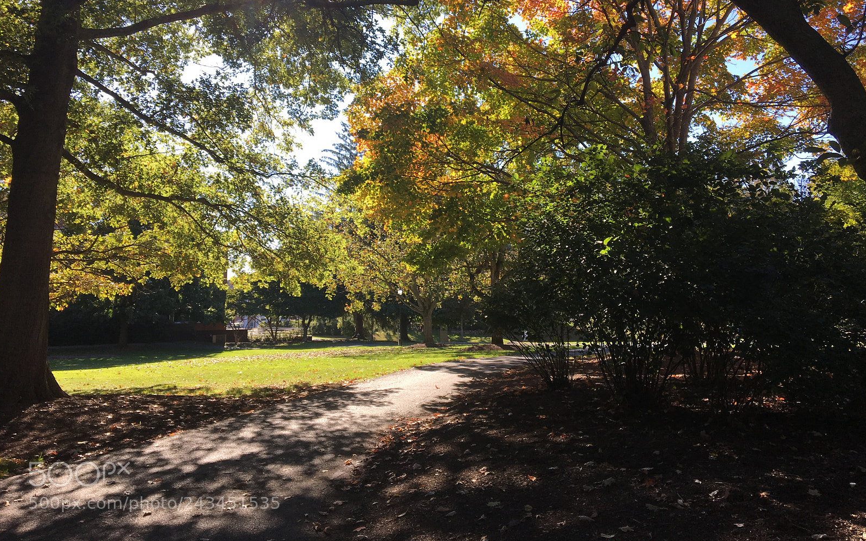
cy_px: 219
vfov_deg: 40.4
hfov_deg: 61.2
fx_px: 732
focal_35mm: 31
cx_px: 431
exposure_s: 1/484
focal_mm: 4.15
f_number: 2.2
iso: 25
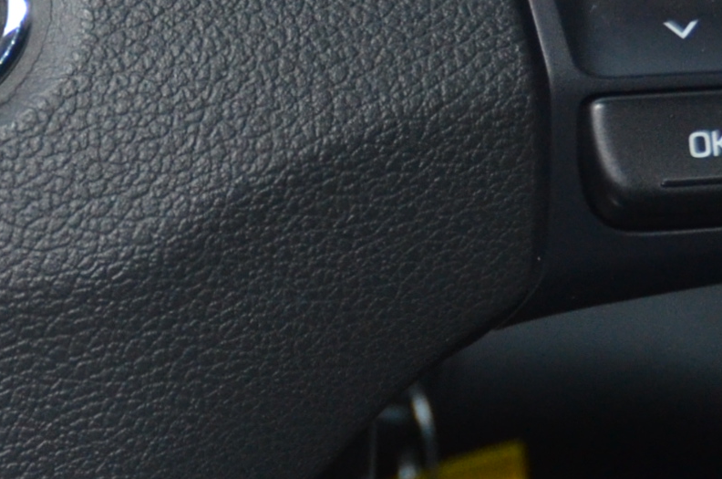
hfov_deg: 12.0
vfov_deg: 8.1
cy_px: -88
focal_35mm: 168
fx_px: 3363
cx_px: -170
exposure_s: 1/60
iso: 1100
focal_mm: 24
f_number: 3.8
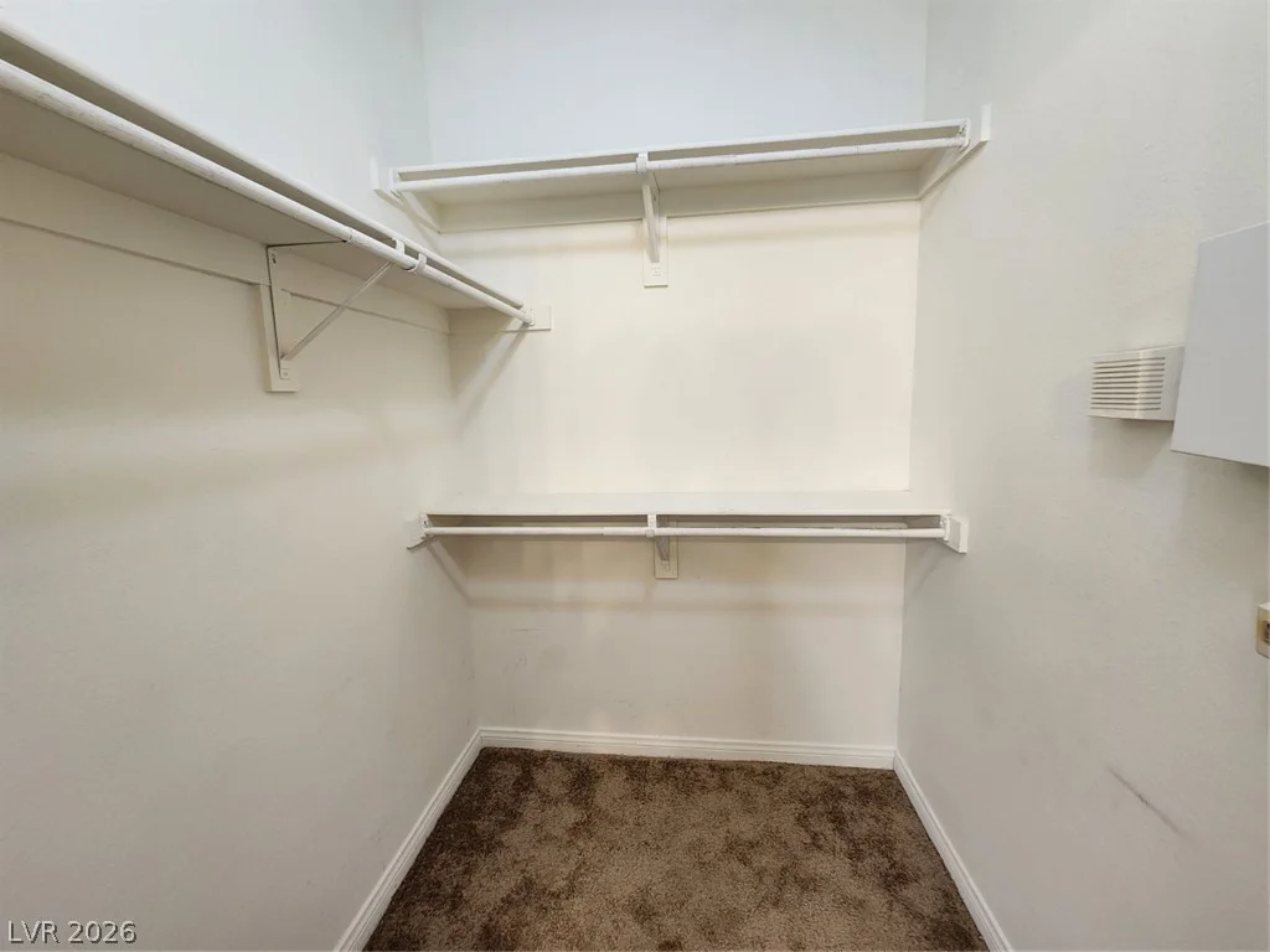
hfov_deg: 106.2
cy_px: 476
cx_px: 635
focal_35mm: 13
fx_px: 477
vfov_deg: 89.9
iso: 250
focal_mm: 2.2
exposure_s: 1/60
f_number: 2.2
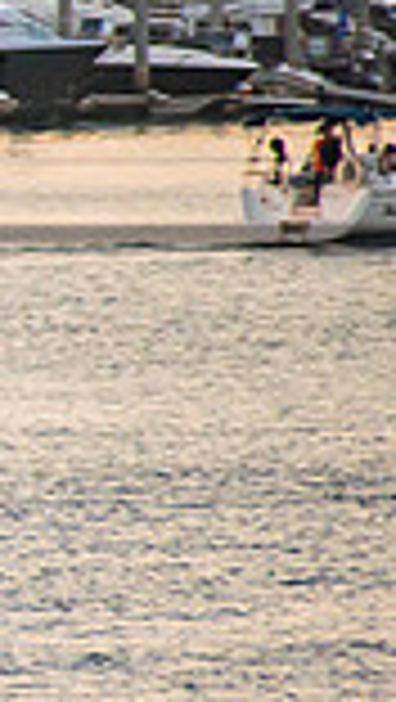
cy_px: 340
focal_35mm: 1754
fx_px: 32672
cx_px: -819
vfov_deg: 1.2
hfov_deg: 0.7
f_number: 6.3
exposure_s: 1/320
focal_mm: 300
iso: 800
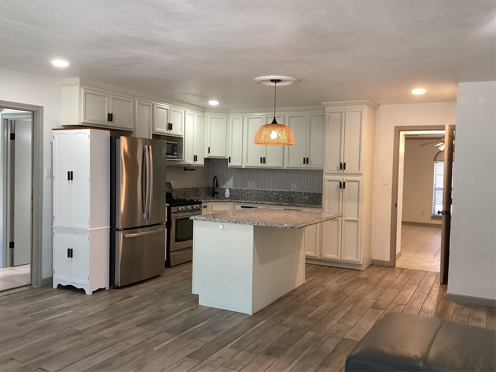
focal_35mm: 31
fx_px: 444
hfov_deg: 58.4
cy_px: 186
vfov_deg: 45.4
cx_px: 248
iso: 125
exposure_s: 1/60
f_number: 2.4
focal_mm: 3.3
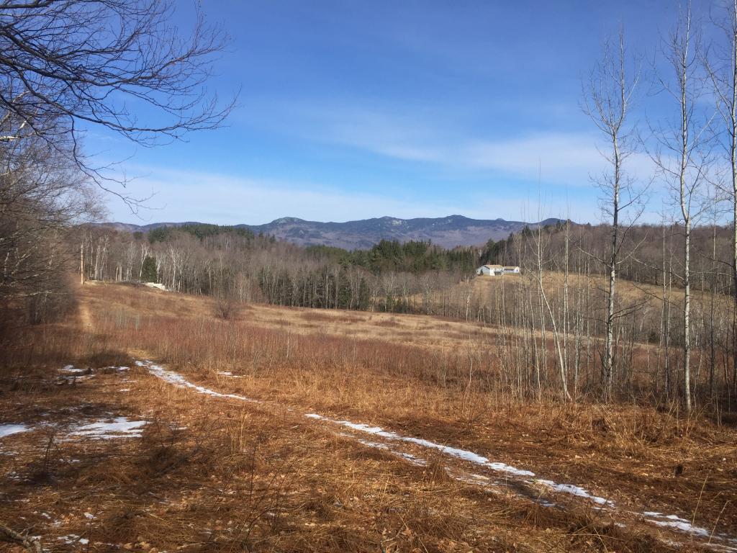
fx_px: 617
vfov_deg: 48.2
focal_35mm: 29
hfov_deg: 61.7
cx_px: 368
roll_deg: -0.1
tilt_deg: -2.3
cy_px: 276
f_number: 2.2
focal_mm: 4.15
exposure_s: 1/2198
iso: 32
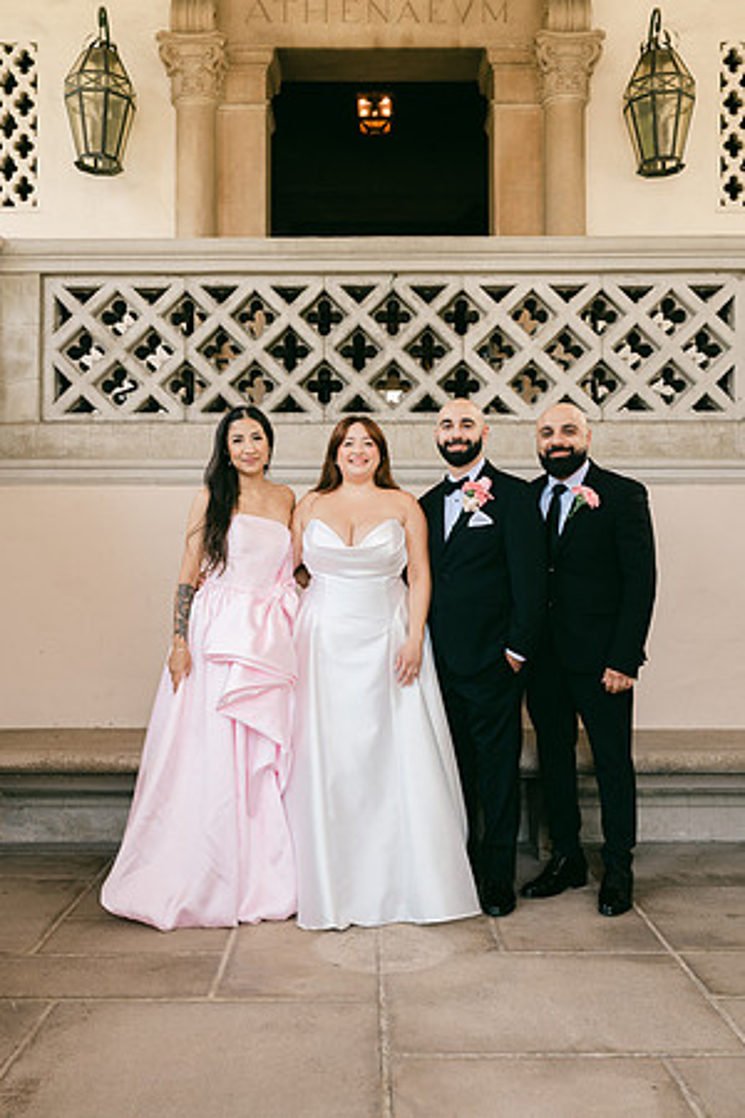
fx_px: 1086
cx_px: 372
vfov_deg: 54.4
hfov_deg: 37.9
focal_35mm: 35
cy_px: 559
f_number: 4
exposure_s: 1/160
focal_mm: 35
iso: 160
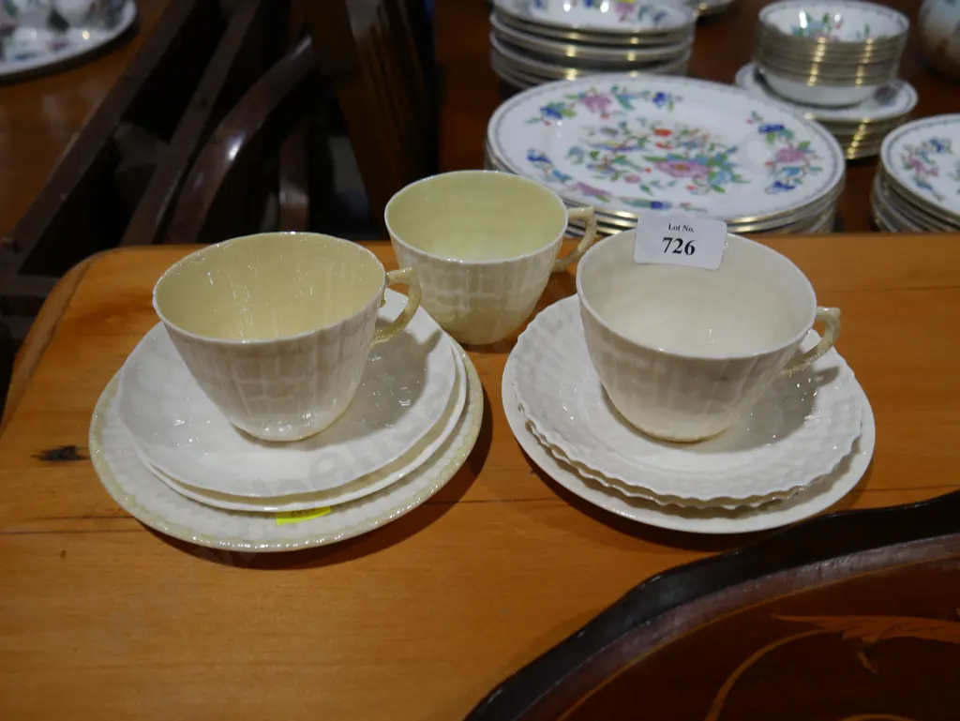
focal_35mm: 34
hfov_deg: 53.9
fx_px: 943
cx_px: 480
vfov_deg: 41.8
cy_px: 360
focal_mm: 17
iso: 200
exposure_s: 1/125
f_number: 4
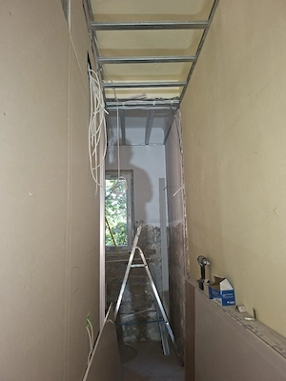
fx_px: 253
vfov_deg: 73.9
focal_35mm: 23
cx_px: 143
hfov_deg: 58.9
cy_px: 190
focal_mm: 5.54
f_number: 1.8
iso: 320
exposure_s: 1/33
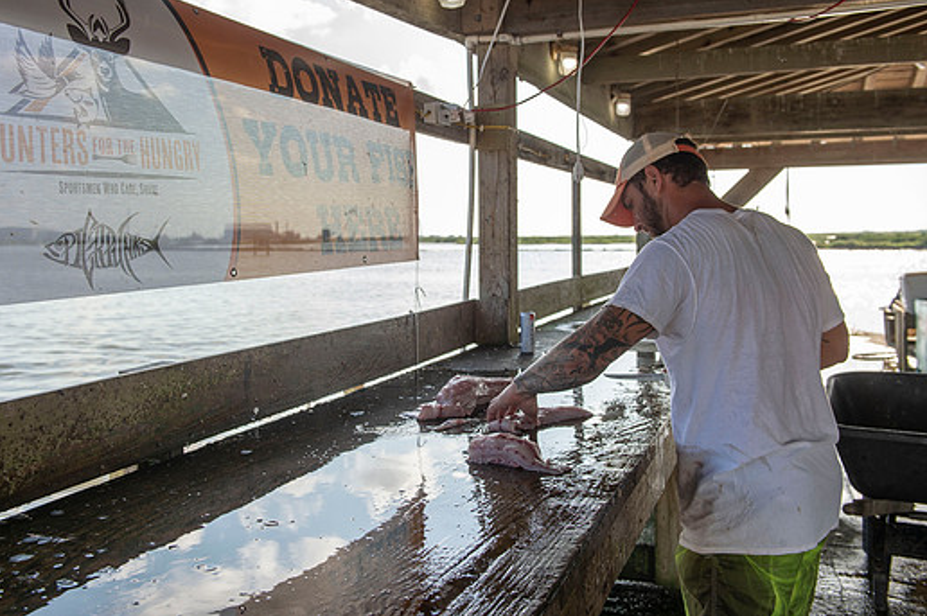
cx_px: 431
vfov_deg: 36.8
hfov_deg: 53.1
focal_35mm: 36
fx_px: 926
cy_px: 271
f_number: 5.6
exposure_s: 1/250
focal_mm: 32
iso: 50
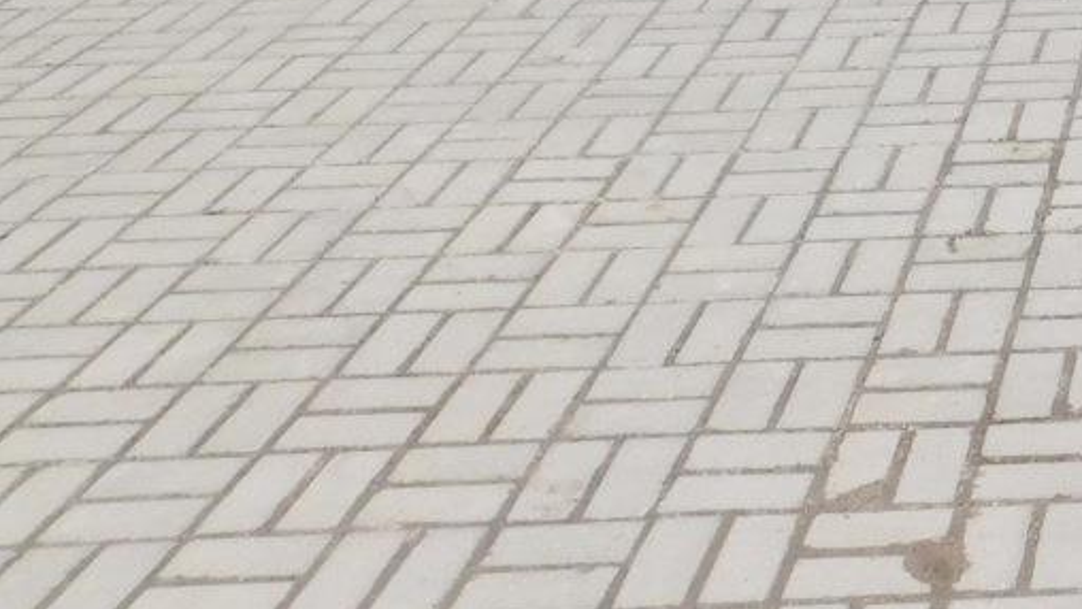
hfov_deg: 24.9
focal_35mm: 74
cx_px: 1391
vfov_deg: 14.3
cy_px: -504
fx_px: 2124
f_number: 3
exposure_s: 1/1000
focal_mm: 4
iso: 125
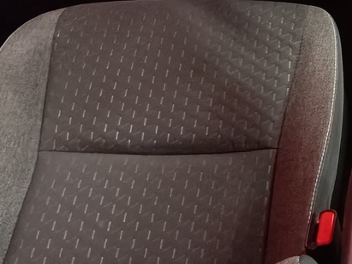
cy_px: 8
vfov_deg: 25.0
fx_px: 570
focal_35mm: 56
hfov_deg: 30.0
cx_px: 407
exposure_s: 1/25
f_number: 2.2
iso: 995
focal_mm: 1.66
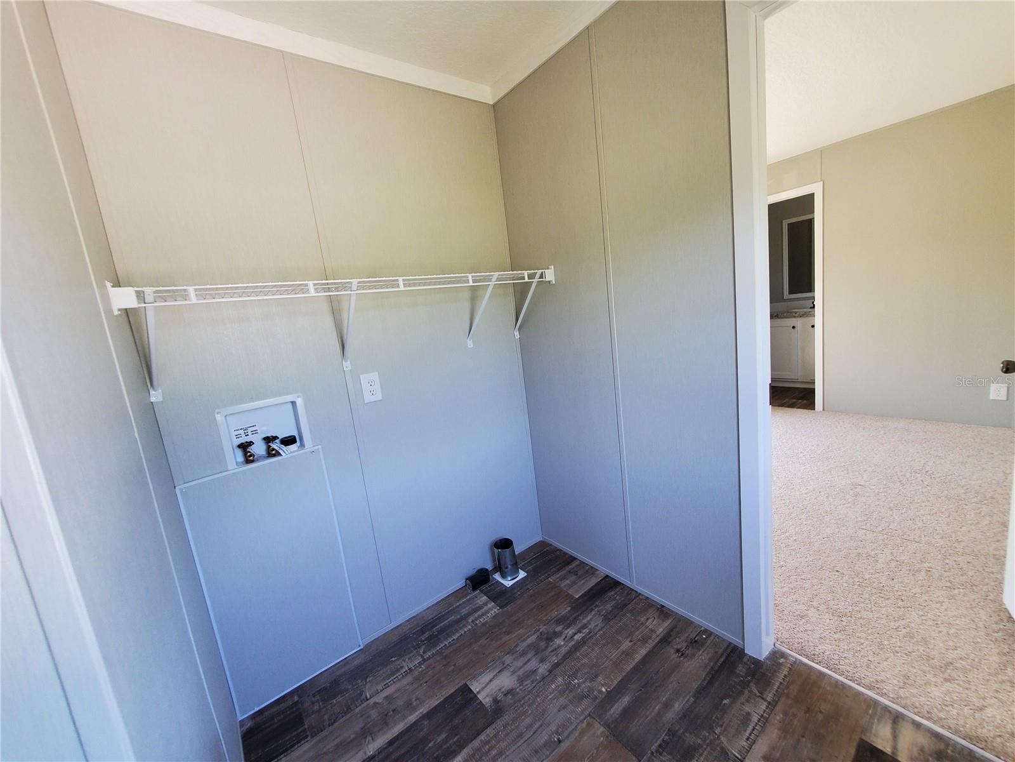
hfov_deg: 106.2
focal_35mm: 13
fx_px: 381
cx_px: 508
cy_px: 381
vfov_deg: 89.9
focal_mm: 1.8
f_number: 2.2
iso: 160
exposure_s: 1/50
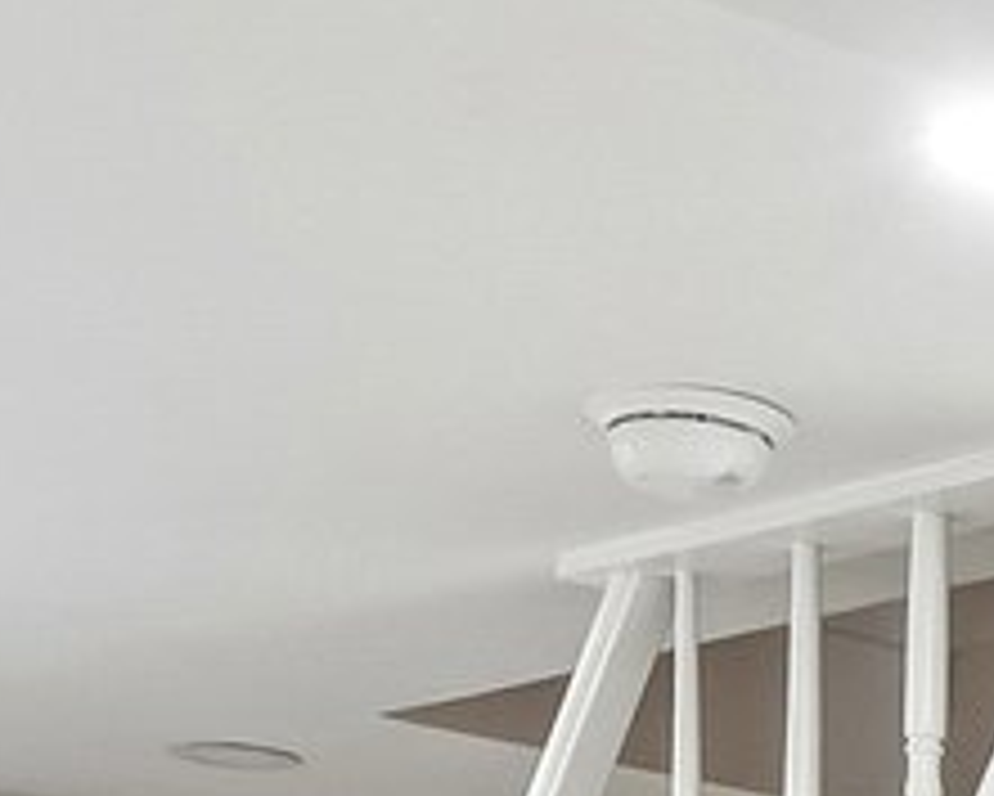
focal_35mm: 139
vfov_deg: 10.1
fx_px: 4091
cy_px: 1684
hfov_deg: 11.8
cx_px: 2231
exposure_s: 1/50
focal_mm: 16
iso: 400
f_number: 8
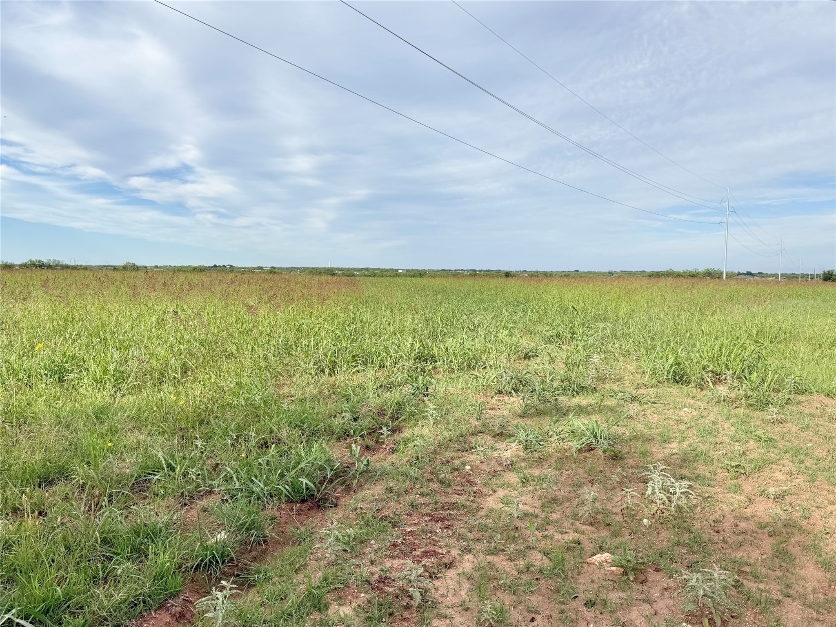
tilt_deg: -5.4
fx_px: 580
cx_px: 418
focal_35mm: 24
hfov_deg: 71.6
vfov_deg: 56.8
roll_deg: +0.4
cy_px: 314
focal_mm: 6.76
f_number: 1.78
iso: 80
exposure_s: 1/4167
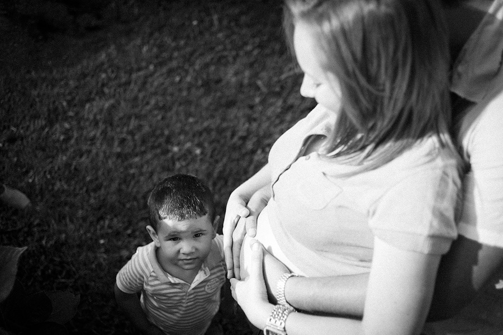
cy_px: 168
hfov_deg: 54.5
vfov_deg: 37.8
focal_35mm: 35
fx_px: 489
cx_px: 252
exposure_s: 1/2000
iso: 320
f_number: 2.5
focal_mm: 35
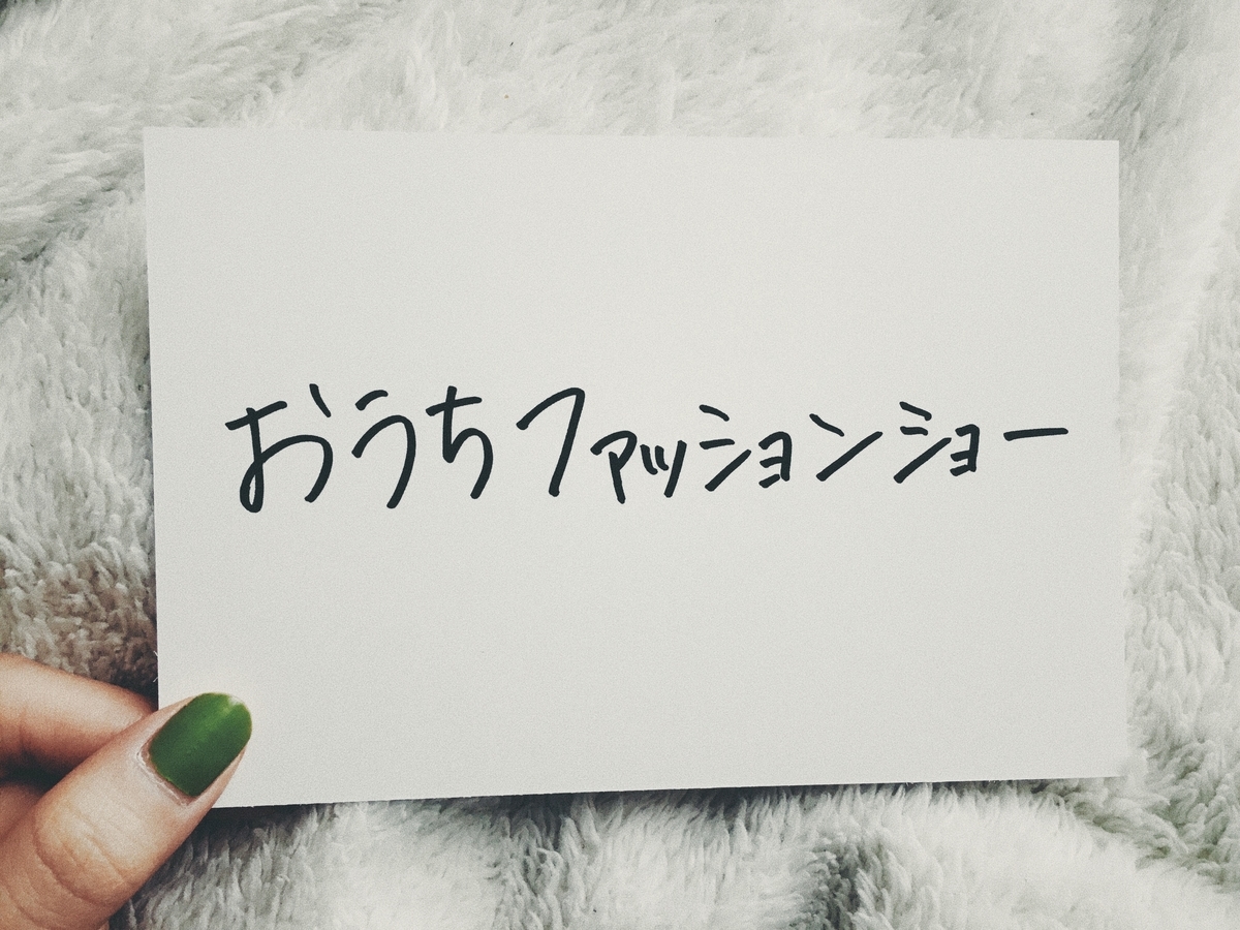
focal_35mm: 29
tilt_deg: -78.4
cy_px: 465
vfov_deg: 48.2
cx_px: 620
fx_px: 1039
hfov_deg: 61.7
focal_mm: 4.15
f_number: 2.2
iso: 80
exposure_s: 1/30
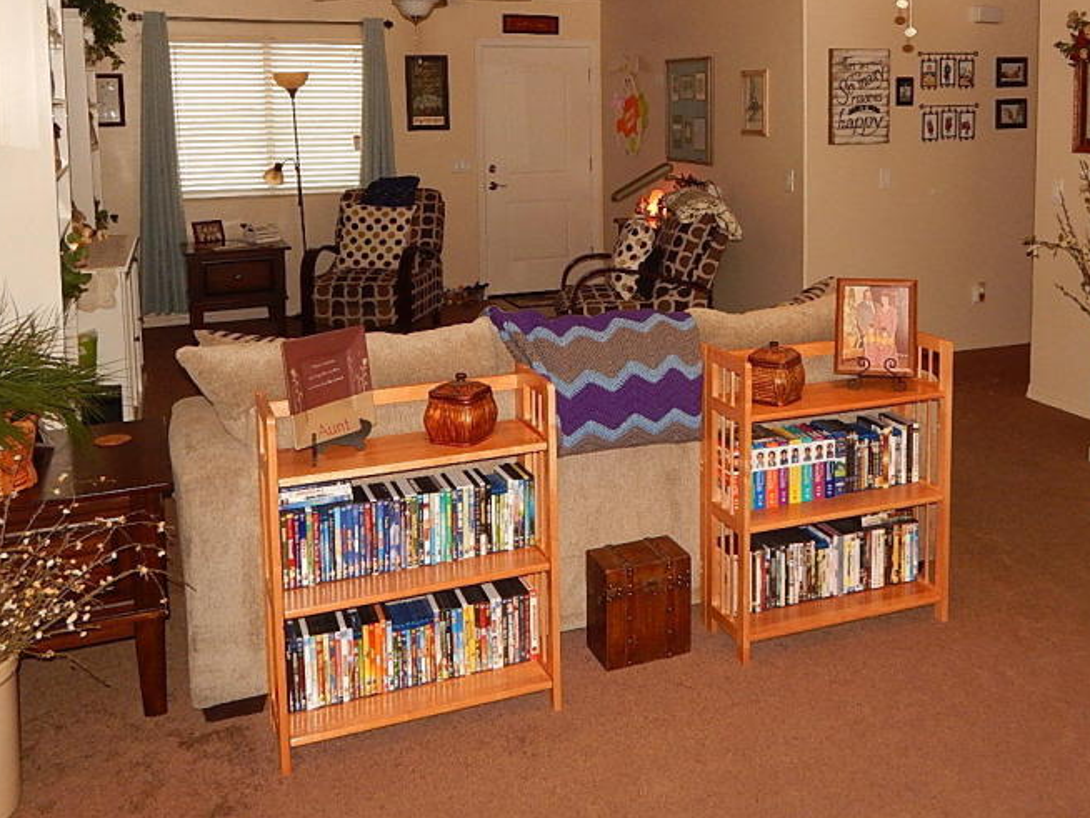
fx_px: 1134
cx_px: 652
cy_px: 208
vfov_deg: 38.7
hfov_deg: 51.0
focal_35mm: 36
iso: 200
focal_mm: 4
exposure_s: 1/30
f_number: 3
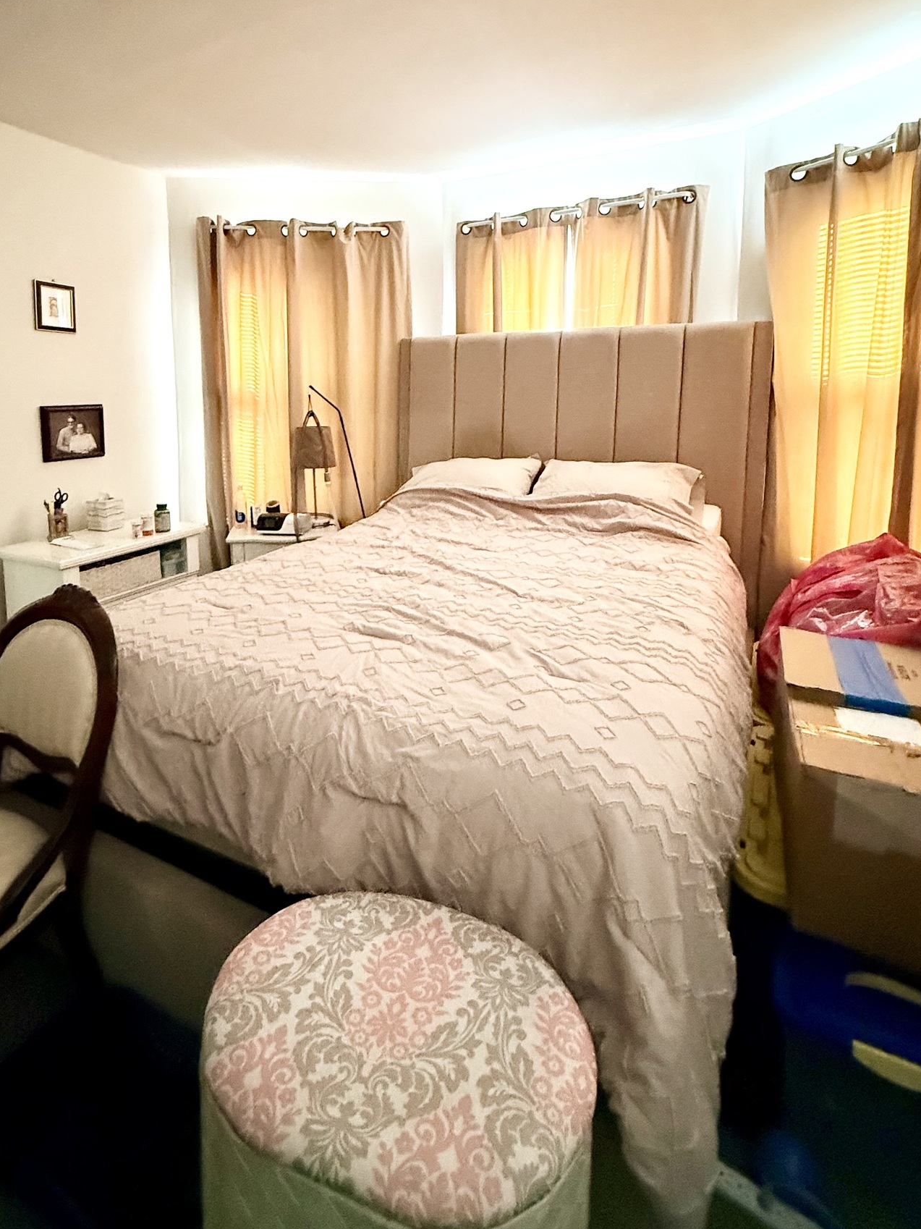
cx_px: 393
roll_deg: -0.5
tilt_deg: -5.4
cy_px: 467
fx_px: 674
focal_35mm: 19
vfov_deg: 83.2
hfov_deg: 68.3
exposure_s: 1/60
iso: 640
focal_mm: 2.22
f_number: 2.2
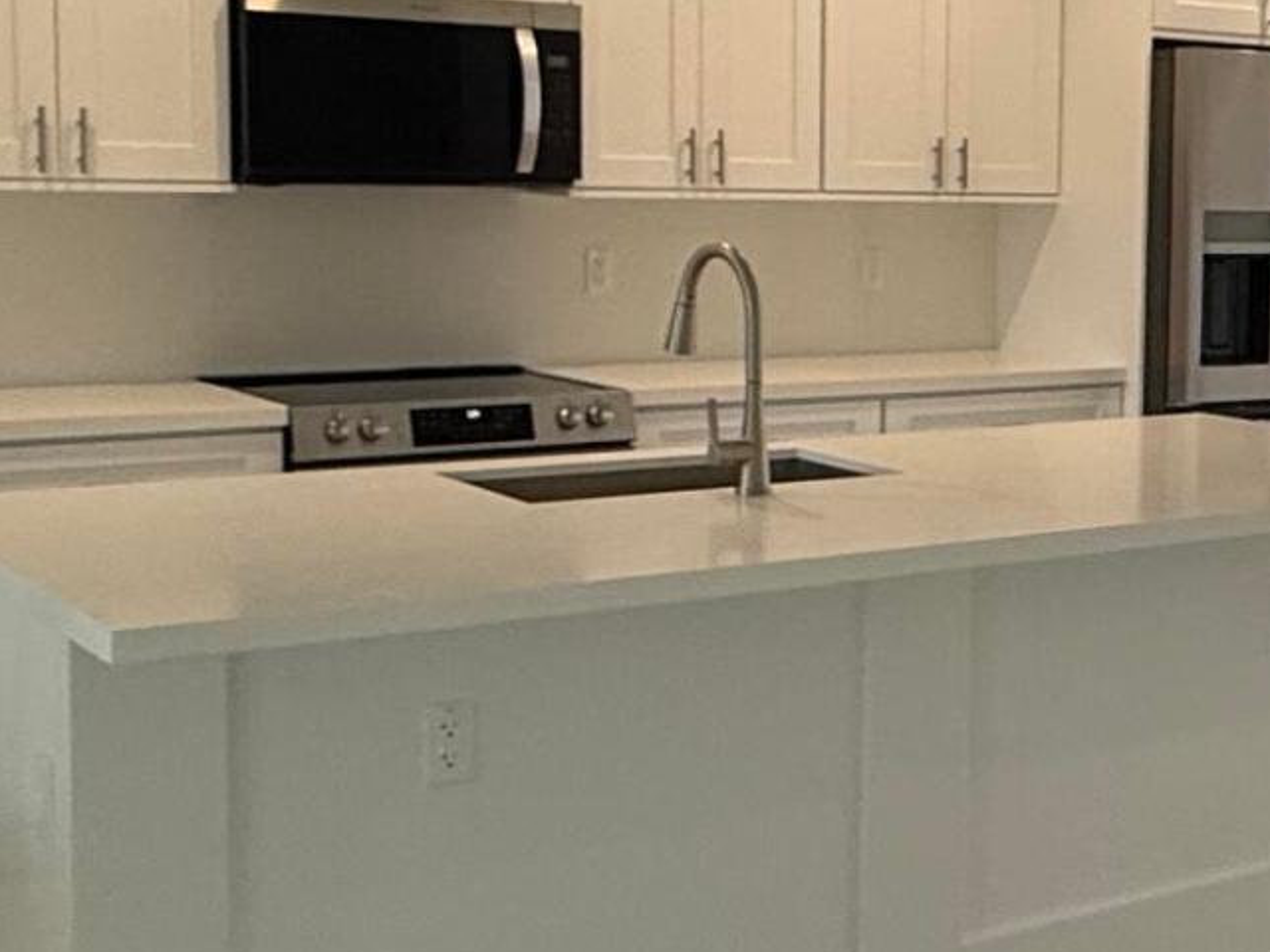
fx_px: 2311
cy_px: 393
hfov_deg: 28.6
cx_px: 1300
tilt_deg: -4.0
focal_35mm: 63
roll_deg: -0.1
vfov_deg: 23.3
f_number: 2.2
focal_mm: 2.22
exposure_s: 1/114
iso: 125
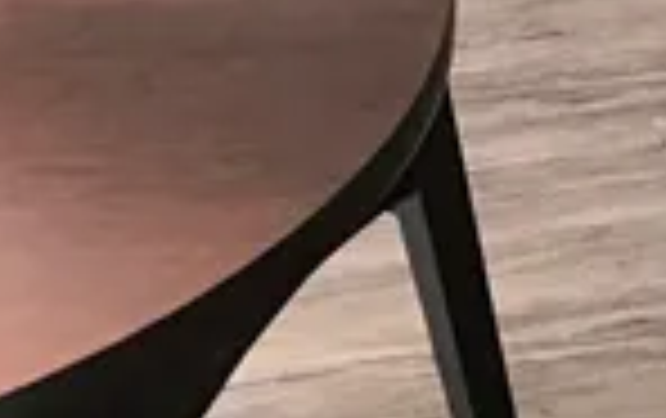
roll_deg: -0.6
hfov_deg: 10.7
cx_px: 864
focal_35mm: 192
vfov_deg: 6.4
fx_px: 3490
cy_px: -764
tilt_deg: -13.1
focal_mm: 4
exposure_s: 1/30
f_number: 1.8
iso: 40
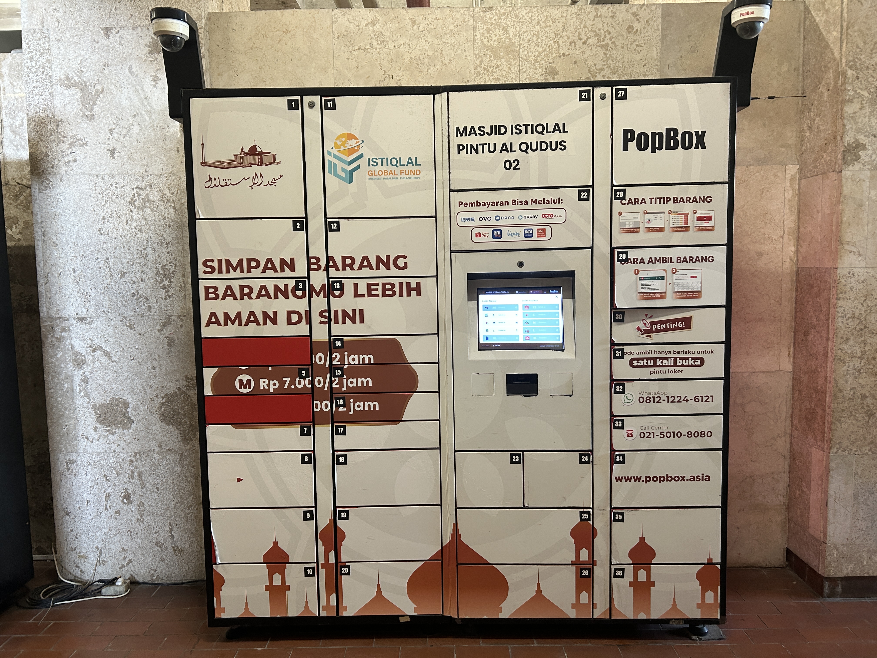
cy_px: 329
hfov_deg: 67.3
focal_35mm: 26
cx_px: 438
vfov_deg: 53.1
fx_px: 659
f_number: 1.5
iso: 200
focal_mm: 5.7
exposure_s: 1/50
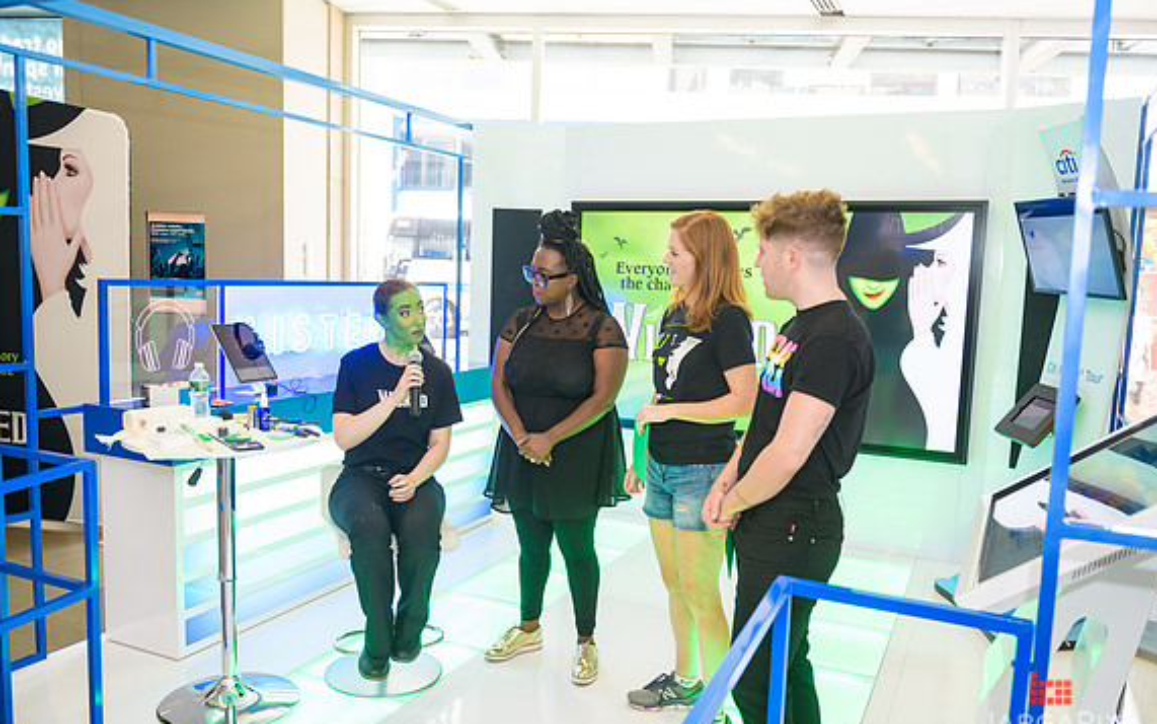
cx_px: 586
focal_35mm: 29
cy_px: 384
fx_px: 915
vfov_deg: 43.1
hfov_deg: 64.6
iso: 400
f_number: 3.2
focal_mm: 28
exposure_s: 1/125
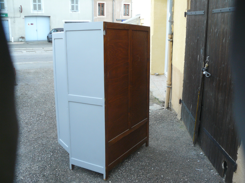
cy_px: 92
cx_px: 122
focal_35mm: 36
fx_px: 255
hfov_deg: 51.4
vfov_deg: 39.7
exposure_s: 1/30
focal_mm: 6
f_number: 2.8
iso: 125
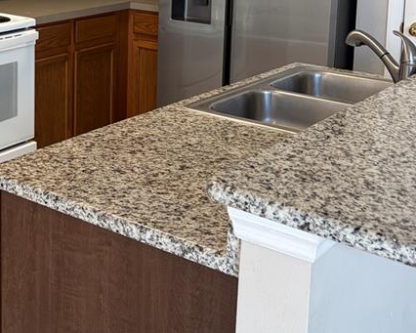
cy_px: -16
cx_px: 42
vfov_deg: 23.7
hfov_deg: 29.7
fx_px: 751
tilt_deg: -6.4
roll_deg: -0.5
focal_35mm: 61
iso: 100
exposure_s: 1/60
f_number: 1.6
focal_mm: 5.96
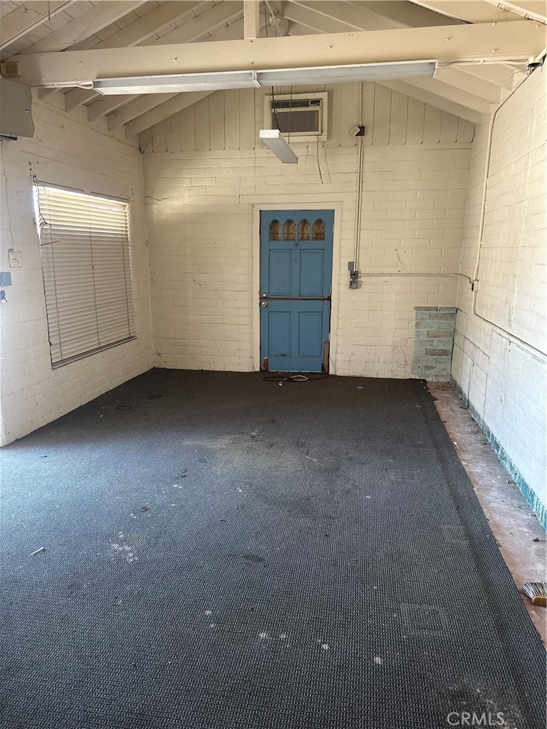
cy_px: 364
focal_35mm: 24
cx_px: 274
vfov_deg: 71.6
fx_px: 506
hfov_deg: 56.8
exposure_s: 1/60
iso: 250
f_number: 1.78
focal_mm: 6.86
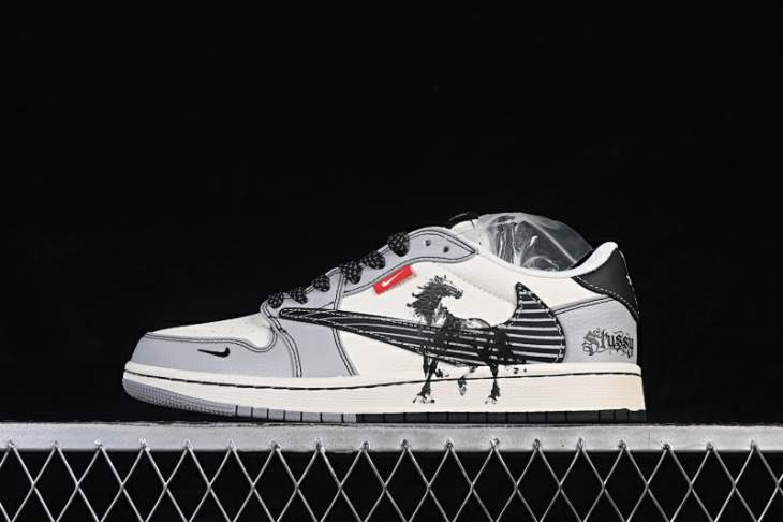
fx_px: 1630
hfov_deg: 27.0
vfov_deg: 18.2
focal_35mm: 75
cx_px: 392
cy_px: 261
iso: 160
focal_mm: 50
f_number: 8
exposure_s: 1/80
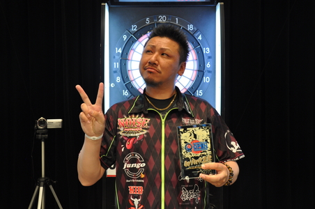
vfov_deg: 31.8
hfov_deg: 46.5
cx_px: 158
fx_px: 367
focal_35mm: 42
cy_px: 104
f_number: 4
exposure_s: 1/15
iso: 640
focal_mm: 28
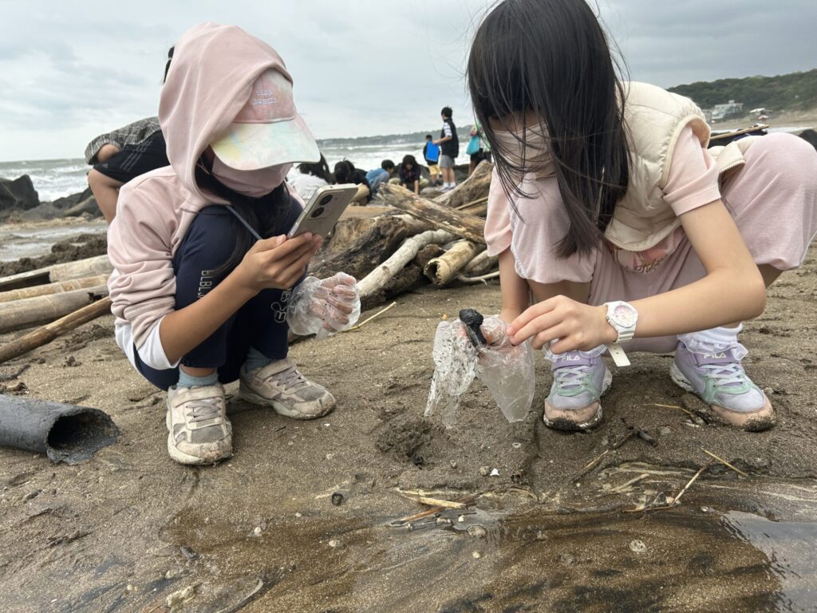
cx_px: 408
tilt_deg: -11.7
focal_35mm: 26
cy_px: 306
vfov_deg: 53.1
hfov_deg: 67.3
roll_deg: -0.4
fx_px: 614
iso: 50
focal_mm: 5.7
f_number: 1.5
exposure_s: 1/780
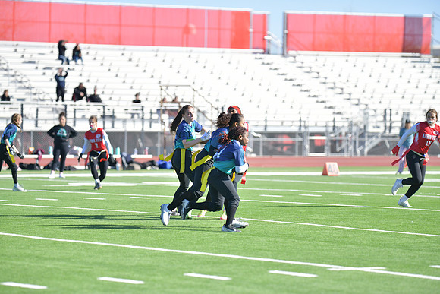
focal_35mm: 195
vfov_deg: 7.0
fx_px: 2384
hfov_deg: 10.5
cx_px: 220
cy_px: 147
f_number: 2.8
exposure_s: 1/4000
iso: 400
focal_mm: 195
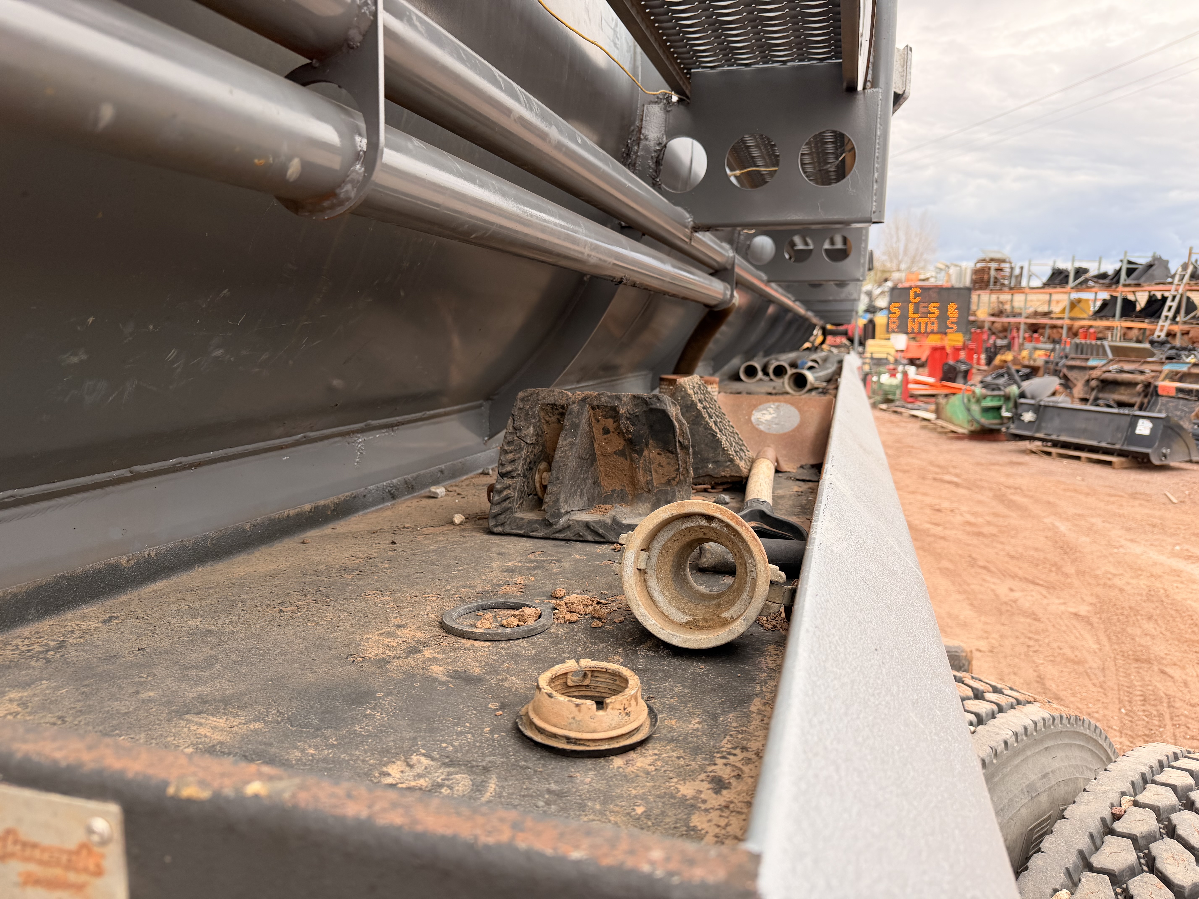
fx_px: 831
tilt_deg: -9.8
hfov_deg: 71.6
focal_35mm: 24
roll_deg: -1.4
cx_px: 600
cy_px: 450
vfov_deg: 56.8
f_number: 1.78
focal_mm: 6.76
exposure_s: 1/171
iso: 80
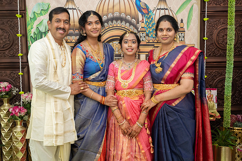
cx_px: 121
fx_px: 282
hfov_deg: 46.4
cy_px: 80
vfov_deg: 31.9
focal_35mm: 42
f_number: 4
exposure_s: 1/160
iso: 800
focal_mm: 41
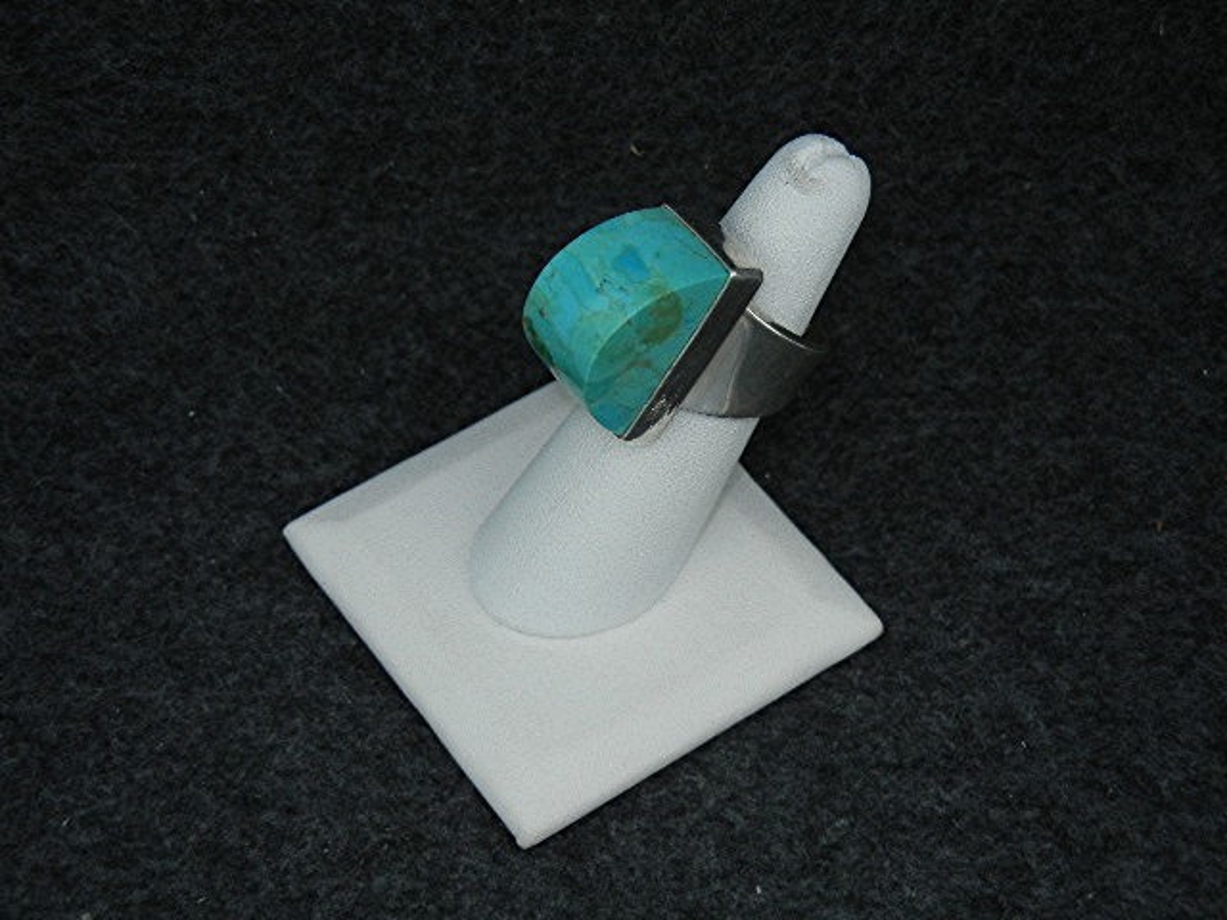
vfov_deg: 19.1
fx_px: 2729
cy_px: 460
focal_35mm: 77
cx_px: 614
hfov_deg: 25.3
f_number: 4.3
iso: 325
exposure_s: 1/30
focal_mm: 13.9
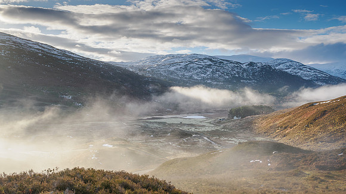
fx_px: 340
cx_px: 173
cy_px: 119
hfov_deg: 54.0
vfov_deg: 31.8
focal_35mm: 37
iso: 320
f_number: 5.6
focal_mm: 17
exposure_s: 1/500
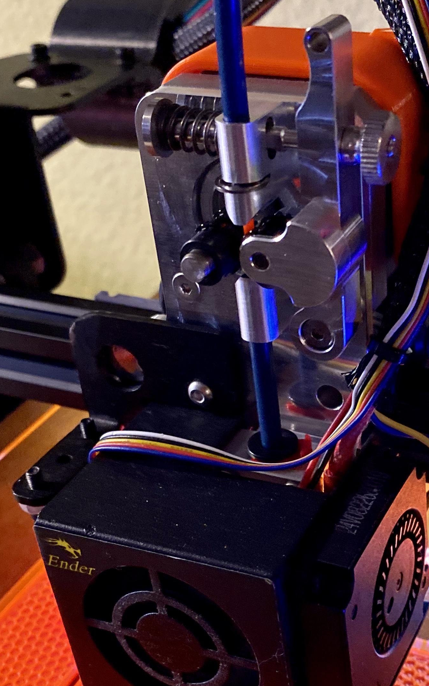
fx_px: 973
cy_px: 421
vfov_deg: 38.7
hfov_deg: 24.5
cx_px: 340
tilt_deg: -31.1
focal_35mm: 52
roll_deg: +4.0
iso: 640
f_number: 1.8
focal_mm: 4.25
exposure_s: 1/30
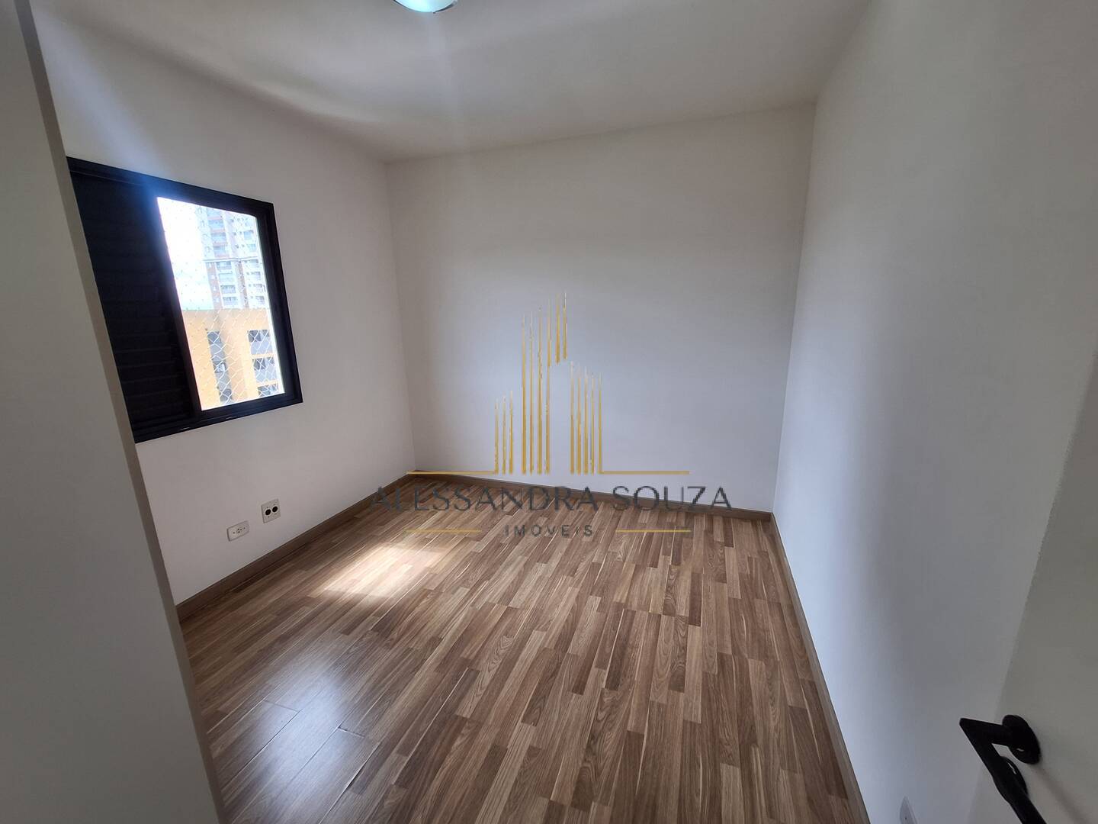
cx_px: 549
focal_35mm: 13
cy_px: 412
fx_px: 412
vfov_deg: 89.9
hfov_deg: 106.2
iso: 80
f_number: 2.2
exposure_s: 1/120
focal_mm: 1.74
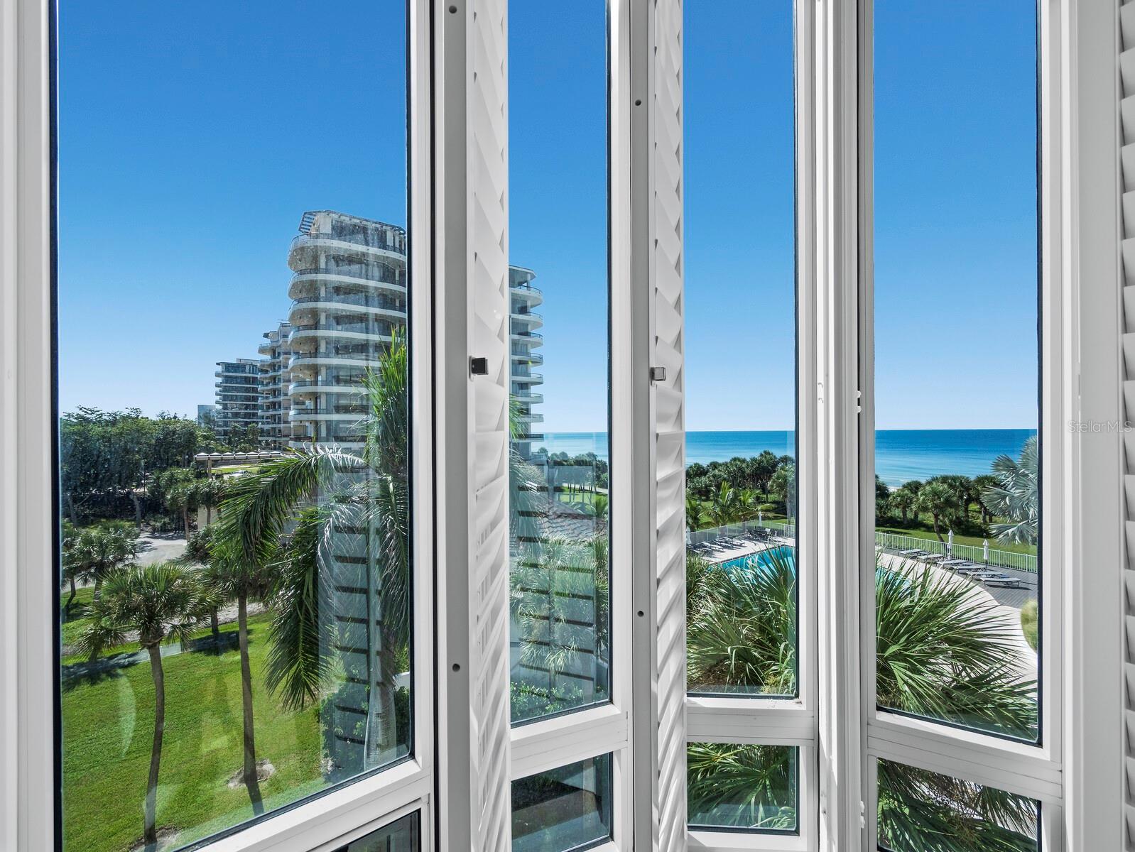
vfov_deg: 85.7
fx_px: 459
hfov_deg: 102.0
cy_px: 426
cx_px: 568
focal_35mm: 14
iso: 400
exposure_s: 1/250
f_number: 7.1
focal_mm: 7
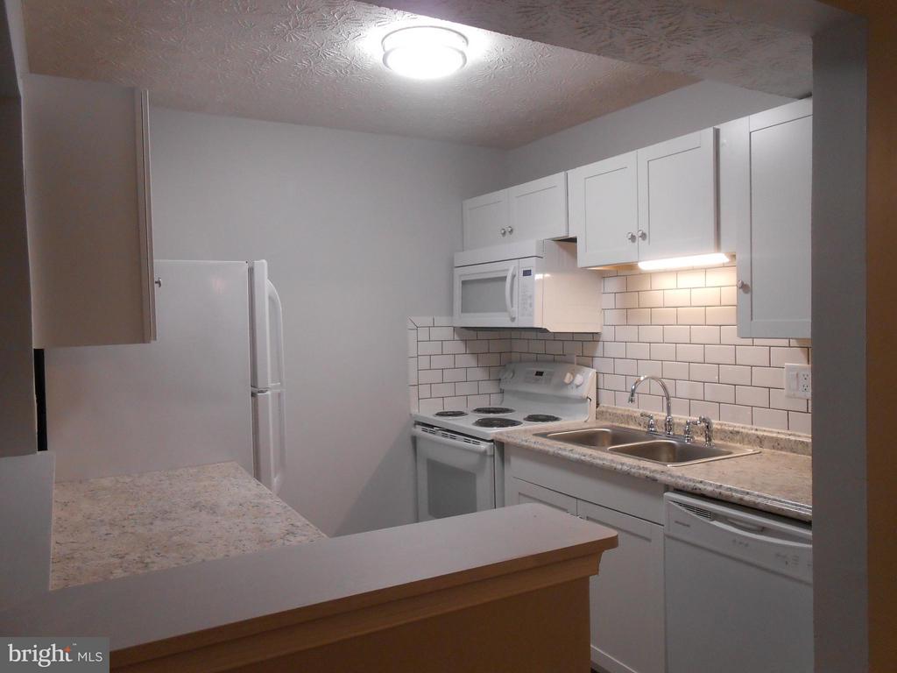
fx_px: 674
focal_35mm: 26
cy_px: 336
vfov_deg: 53.1
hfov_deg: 67.3
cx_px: 448
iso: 250
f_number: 3.5
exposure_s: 1/30
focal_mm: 4.6
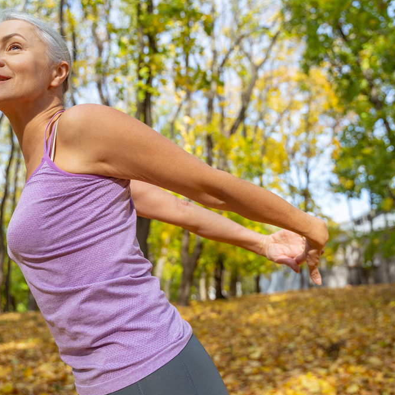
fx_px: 465
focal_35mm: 36
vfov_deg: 46.0
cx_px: 183
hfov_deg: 46.0
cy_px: 199
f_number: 3.2
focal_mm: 28
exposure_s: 1/800
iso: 200
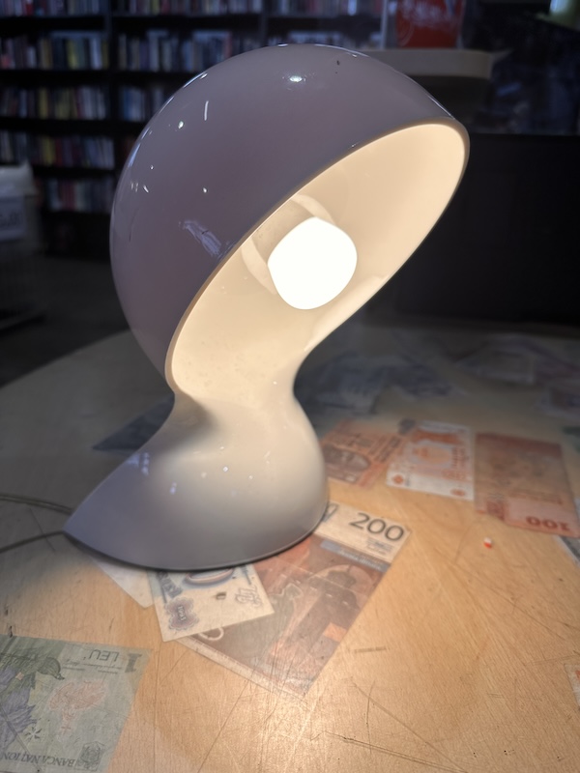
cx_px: 290
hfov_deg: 56.8
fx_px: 536
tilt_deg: -21.6
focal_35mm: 24
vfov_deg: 71.6
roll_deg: -4.8
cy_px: 386
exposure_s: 1/587
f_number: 1.78
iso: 80
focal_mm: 6.86
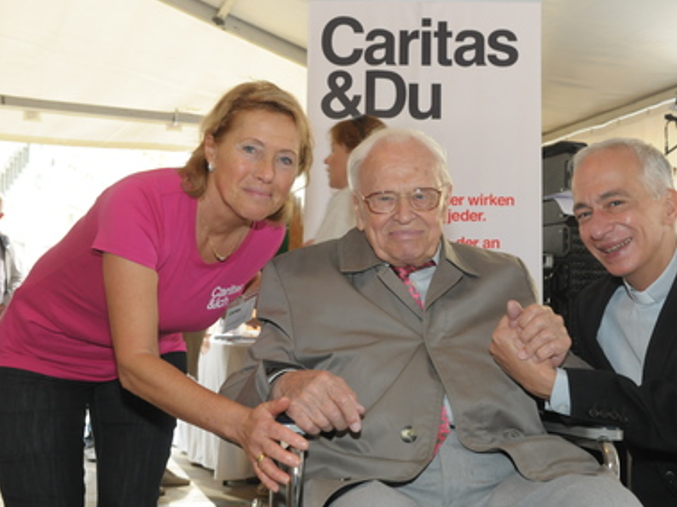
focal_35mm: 48
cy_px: 257
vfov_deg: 30.2
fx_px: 938
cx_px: 397
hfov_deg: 39.5
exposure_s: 1/60
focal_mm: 28
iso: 800
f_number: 7.1
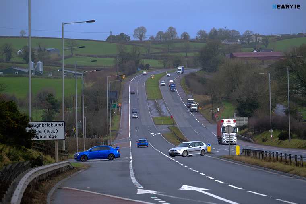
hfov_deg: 9.8
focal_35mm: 210
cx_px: 153
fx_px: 1785
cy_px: 102
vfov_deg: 6.5
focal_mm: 140
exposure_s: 1/600
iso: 400
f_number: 4
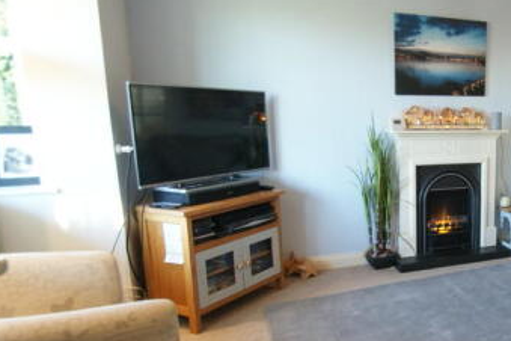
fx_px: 412
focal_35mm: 29
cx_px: 462
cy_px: 192
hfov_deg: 55.1
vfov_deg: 44.9
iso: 400
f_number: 3.5
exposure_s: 1/30
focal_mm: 10
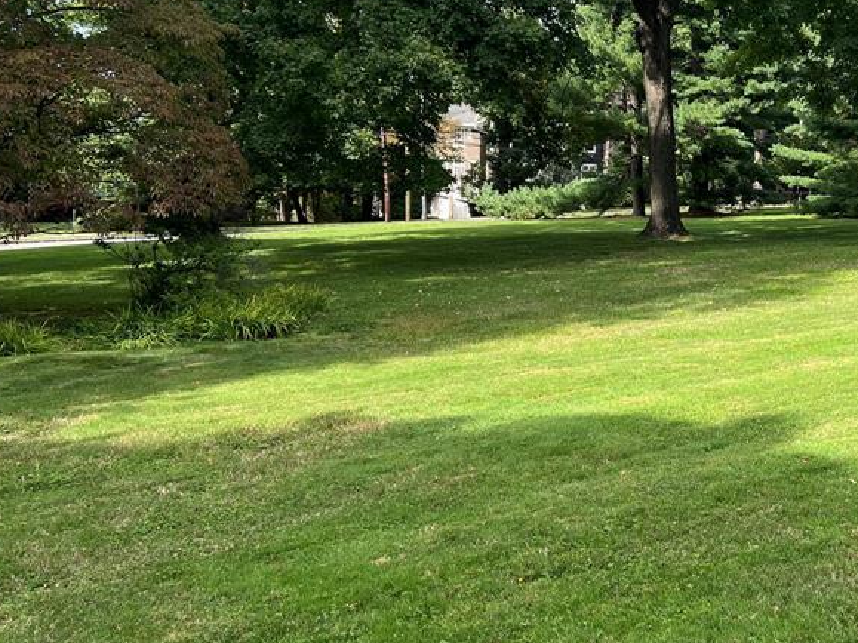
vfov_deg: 31.3
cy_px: 221
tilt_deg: -4.7
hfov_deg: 39.8
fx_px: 1140
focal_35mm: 46
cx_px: 667
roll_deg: -1.3
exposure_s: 1/1238
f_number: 1.5
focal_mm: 5.7
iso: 50
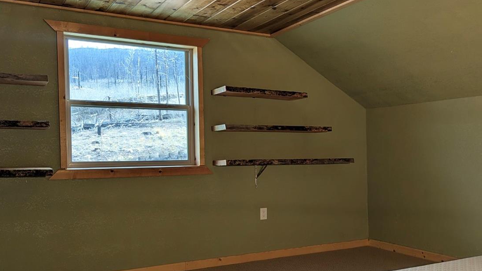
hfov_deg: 52.3
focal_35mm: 38
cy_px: 164
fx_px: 486
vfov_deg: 31.1
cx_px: 298
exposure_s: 1/189
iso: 47
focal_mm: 6.81
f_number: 1.85
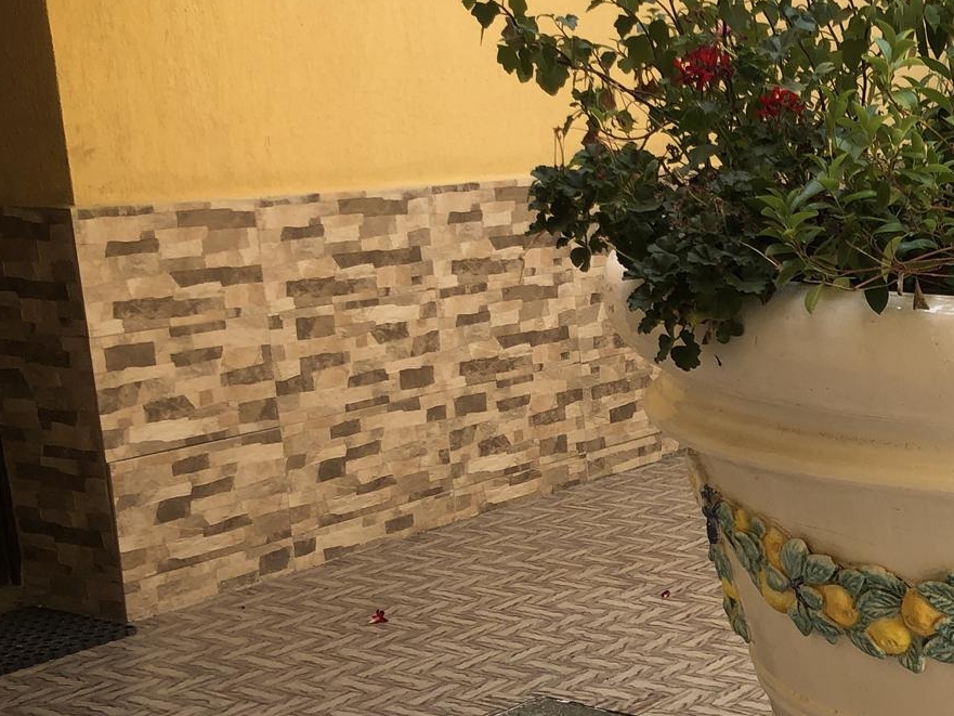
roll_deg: -0.9
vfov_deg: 23.8
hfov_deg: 28.9
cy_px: 526
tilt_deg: -16.6
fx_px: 1681
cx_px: 1025
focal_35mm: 61
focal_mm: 4
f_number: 1.8
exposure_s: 1/294
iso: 20
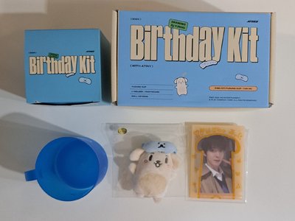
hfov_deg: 71.6
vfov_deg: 56.8
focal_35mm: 24
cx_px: 148
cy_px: 110
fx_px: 205
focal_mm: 5.23
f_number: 1.8
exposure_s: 1/60.2
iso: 320
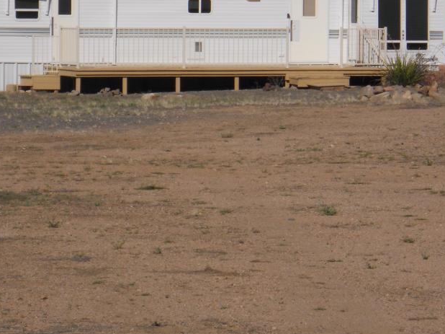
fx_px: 2981
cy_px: 126
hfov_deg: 8.5
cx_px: 222
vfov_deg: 6.4
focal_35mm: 232
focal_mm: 25
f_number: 6.6
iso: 80
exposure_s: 1/640
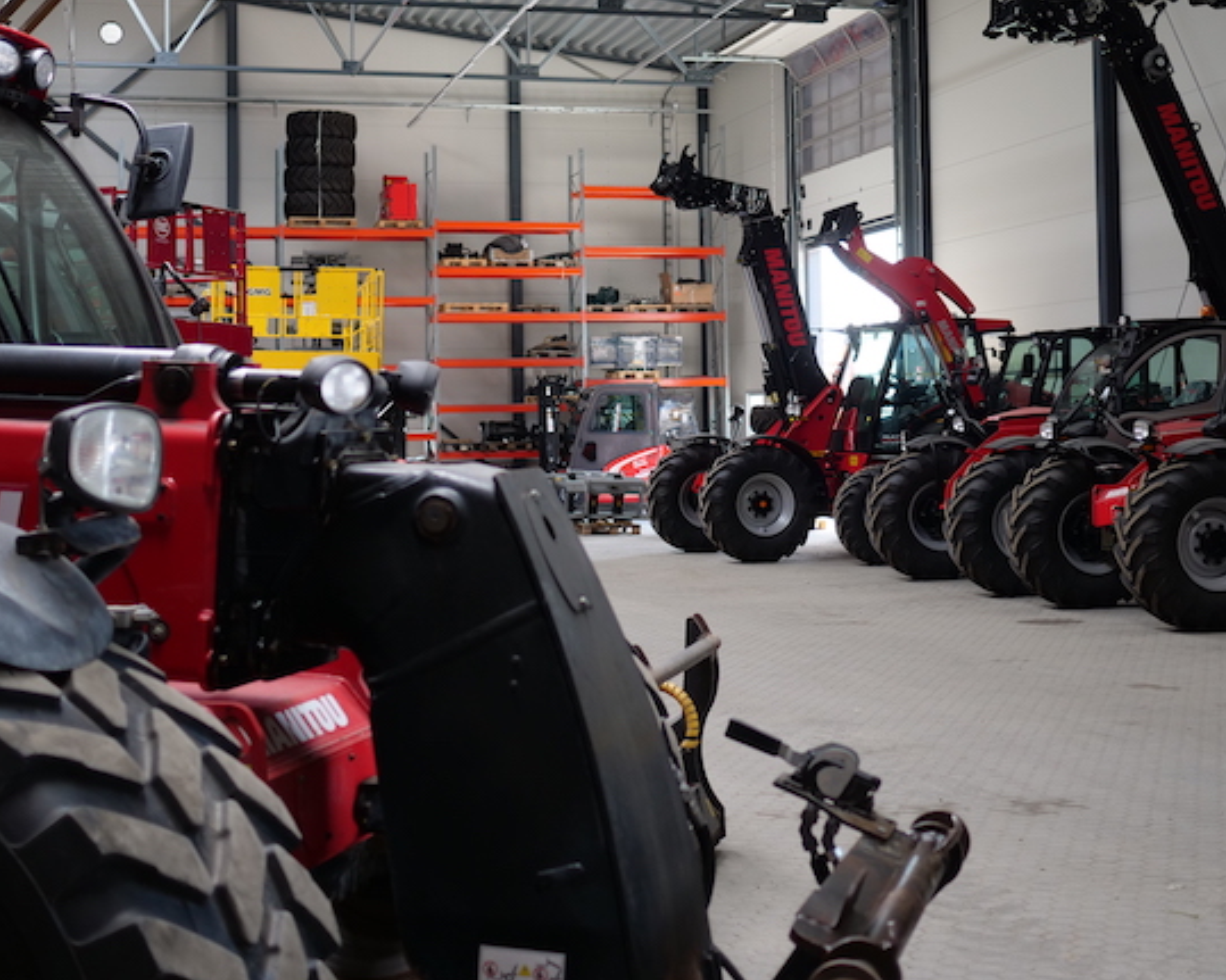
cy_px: 305
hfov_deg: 32.4
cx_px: 726
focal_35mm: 58
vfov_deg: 26.0
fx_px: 2104
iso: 200
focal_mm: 20
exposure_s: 1/80
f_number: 1.7
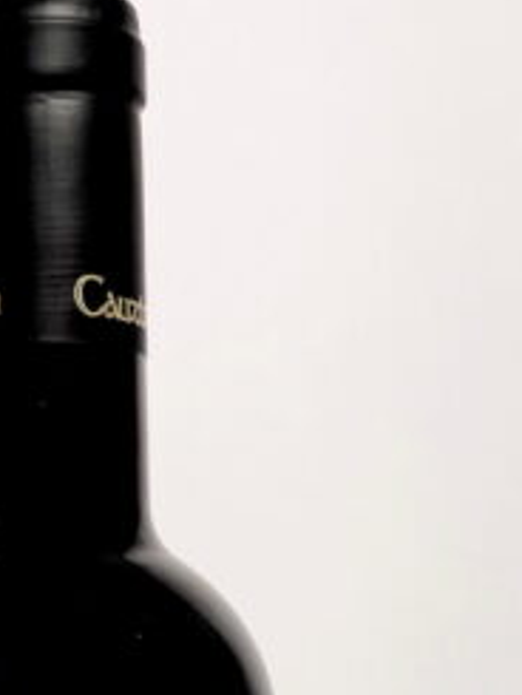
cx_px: 108
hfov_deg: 17.2
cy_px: 1021
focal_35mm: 85
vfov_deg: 20.1
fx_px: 1708
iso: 32
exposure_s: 1/340
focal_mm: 4.2
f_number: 1.6
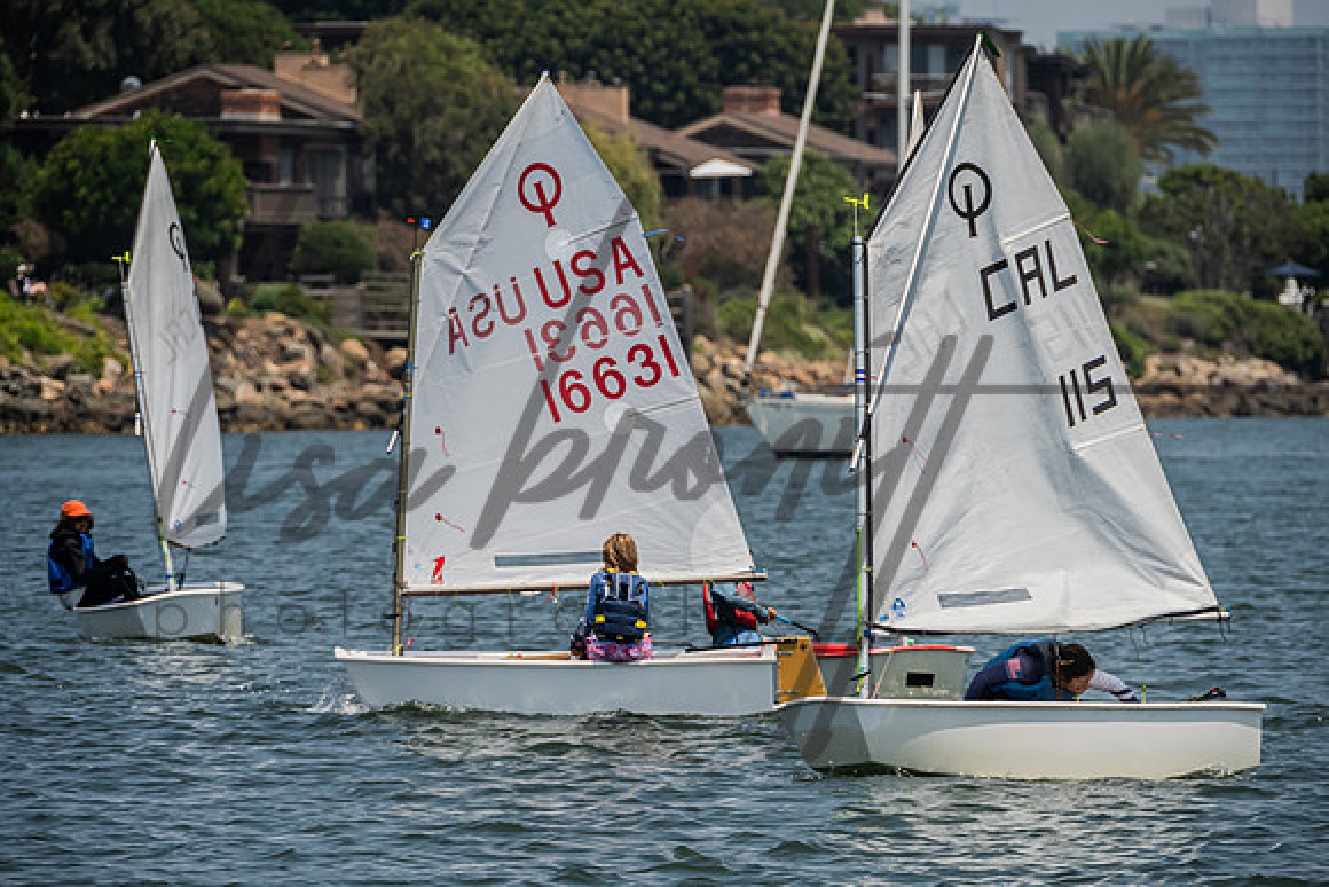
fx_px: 11886
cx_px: 673
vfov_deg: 4.3
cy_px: 510
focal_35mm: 322
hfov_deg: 6.4
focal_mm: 280
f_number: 8
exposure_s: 1/1600
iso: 320
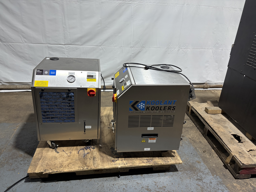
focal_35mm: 26
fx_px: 192
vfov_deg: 53.1
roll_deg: -3.0
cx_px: 128
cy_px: 96
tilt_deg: -24.0
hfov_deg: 67.3
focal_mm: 5.96
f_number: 1.6
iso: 100
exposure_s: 1/60
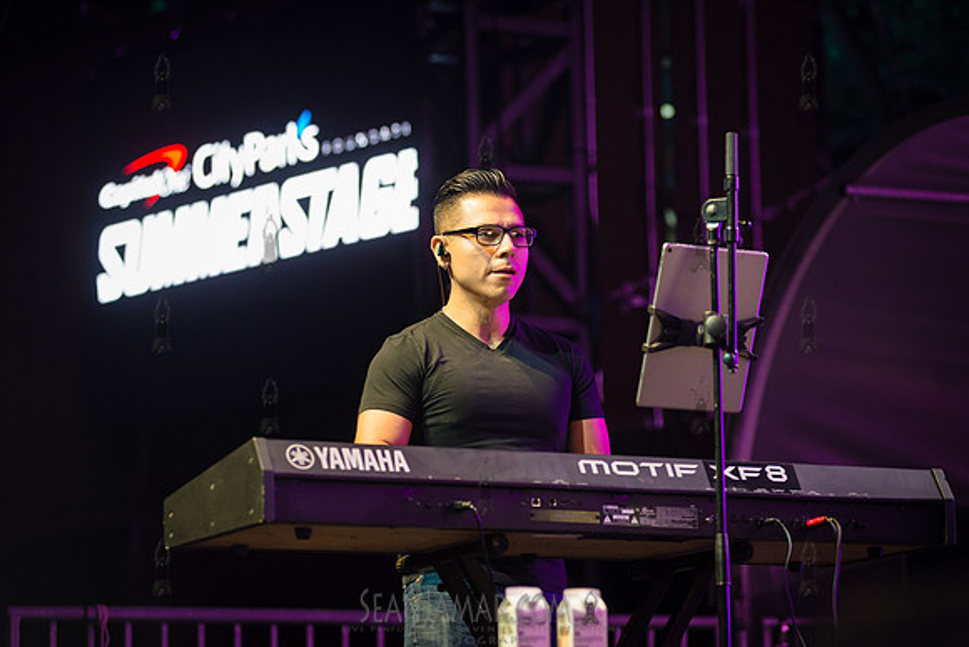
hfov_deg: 17.1
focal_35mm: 120
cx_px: 484
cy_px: 324
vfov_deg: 11.4
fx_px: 3231
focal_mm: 120
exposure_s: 1/400
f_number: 4
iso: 2500
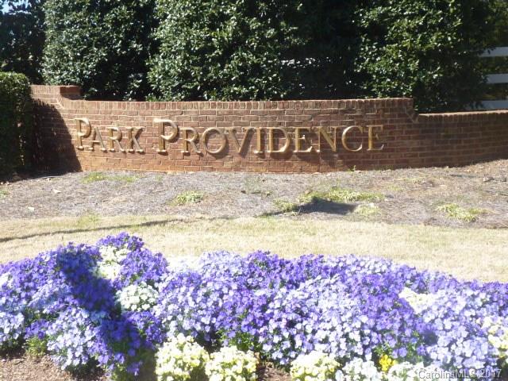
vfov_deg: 30.3
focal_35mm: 48
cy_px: 190
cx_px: 254
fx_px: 704
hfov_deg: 39.7
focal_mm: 4.4
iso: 100
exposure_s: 1/320
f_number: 4
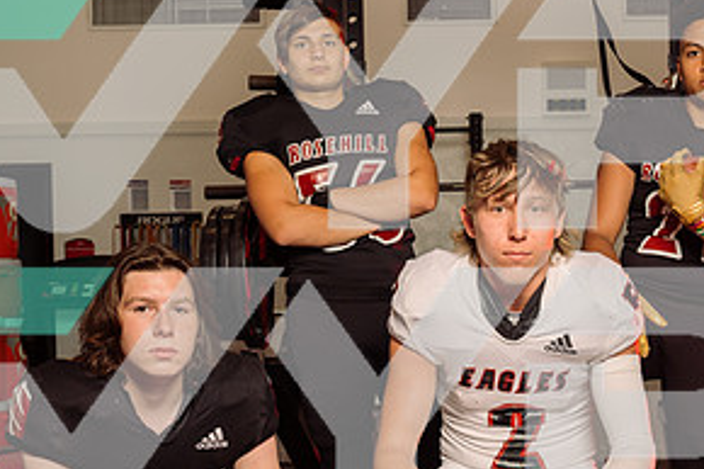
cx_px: 478
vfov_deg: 20.3
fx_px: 1290
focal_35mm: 66
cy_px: 397
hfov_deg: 30.3
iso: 250
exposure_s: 1/250
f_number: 6.3
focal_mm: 33
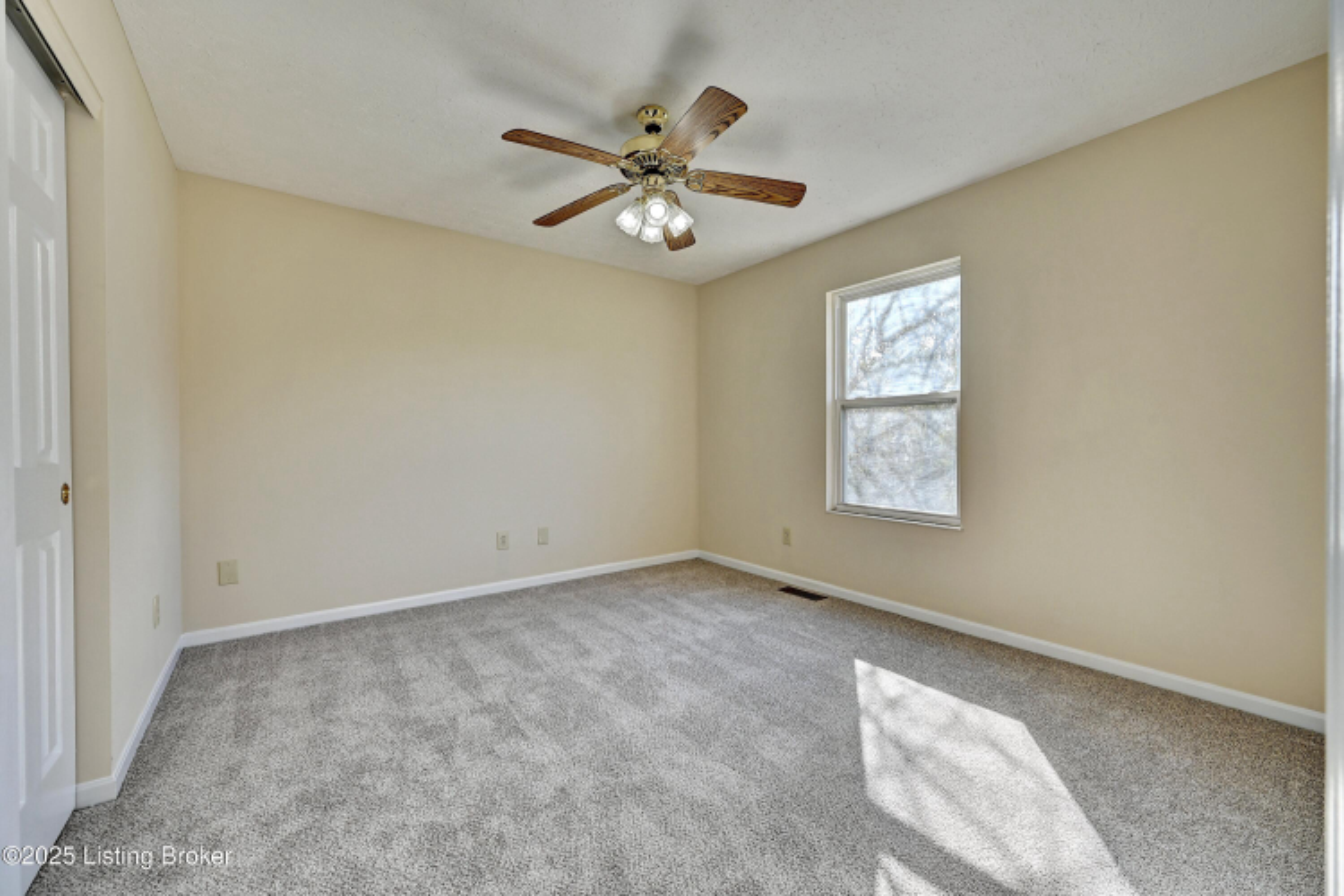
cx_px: 672
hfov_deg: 104.3
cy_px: 448
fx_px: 523
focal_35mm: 14
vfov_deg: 81.2
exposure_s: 1/20
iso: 250
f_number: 8
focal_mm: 14
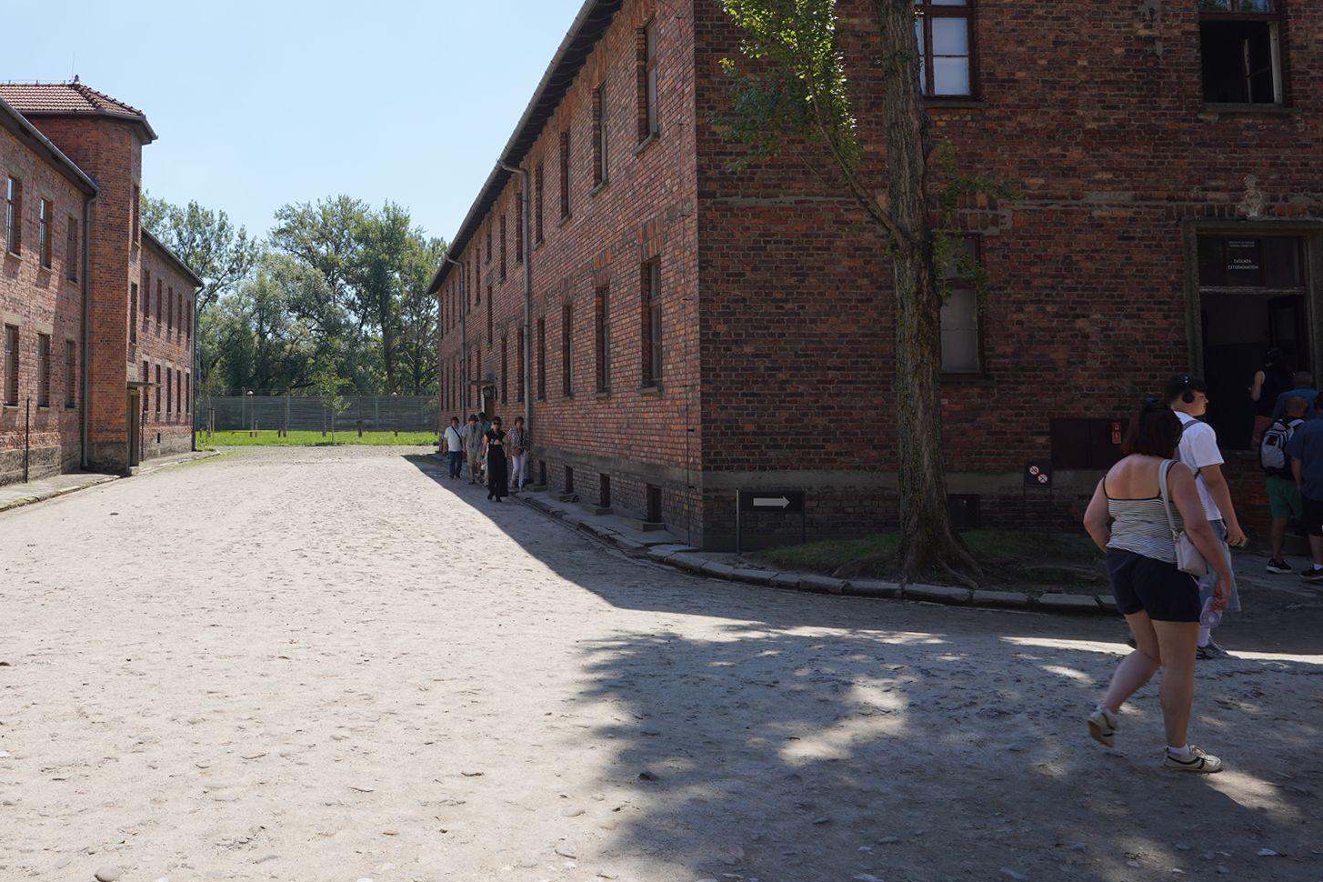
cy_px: 316
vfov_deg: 39.6
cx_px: 416
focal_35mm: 33
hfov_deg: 55.7
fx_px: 1213
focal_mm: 24
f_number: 13
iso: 100
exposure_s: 1/100
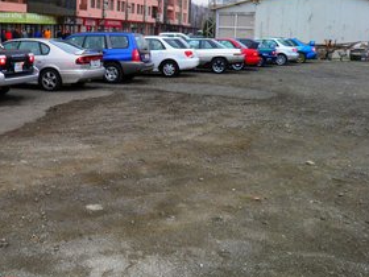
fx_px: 426
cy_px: 102
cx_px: 113
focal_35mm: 40
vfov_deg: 35.7
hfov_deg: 45.8
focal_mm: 4.9
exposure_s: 1/20
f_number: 2.8
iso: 100
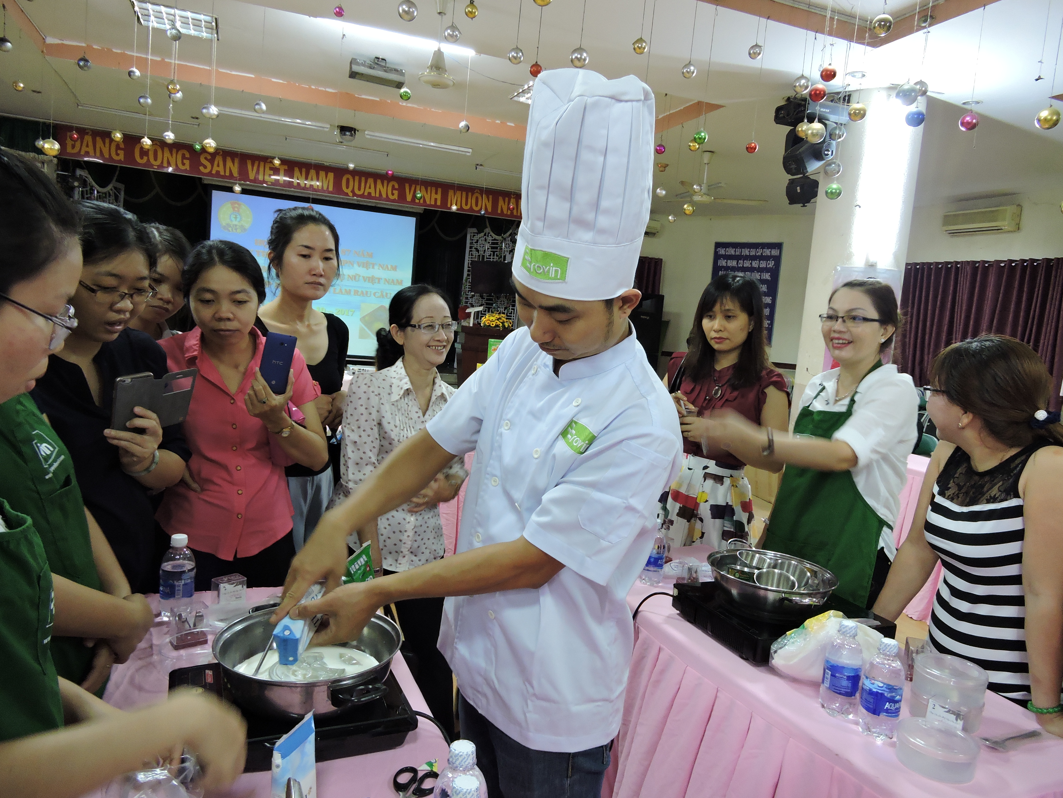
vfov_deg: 56.8
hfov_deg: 71.6
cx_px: 532
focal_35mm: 24
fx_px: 737
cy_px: 399
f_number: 3.3
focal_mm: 4.3
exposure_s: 1/10
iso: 400
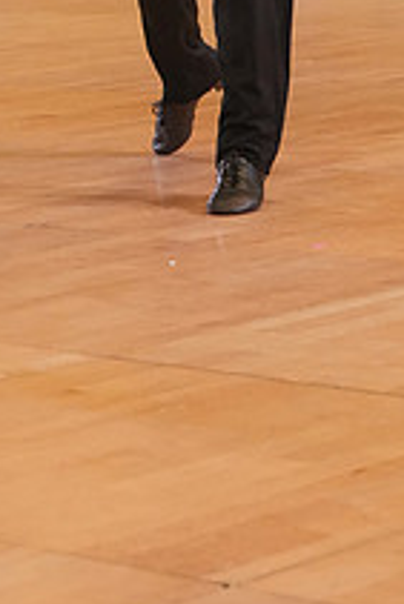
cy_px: -200
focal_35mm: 192
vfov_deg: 10.5
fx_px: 3226
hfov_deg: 7.1
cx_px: -110
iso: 3200
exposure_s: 1/400
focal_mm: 70
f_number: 5.6
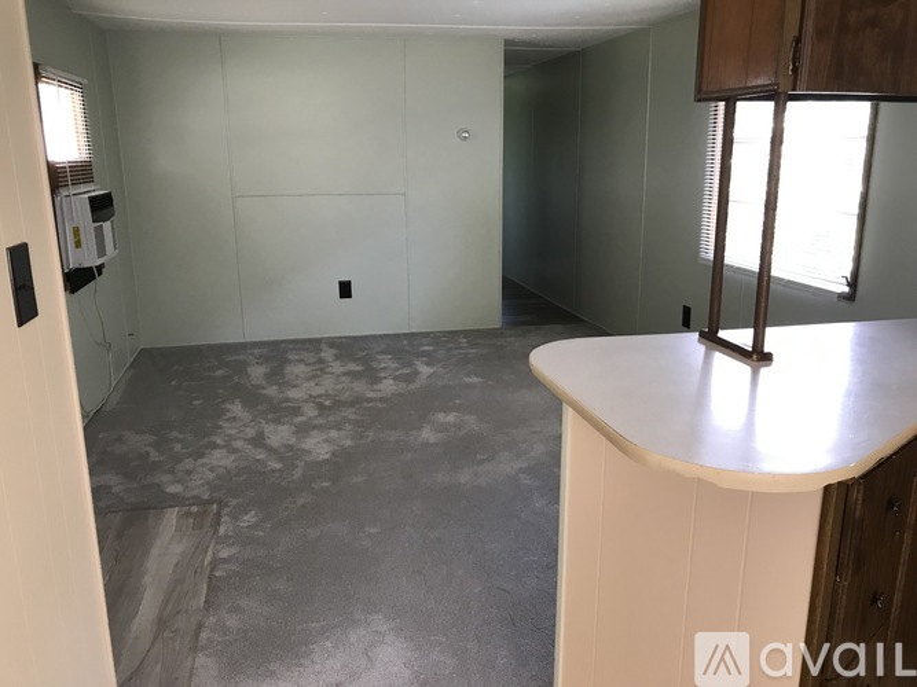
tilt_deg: -13.7
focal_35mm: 28
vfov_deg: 49.7
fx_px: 742
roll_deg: +0.0
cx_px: 458
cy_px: 344
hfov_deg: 63.5
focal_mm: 3.99
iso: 32
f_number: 1.8
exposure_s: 1/30
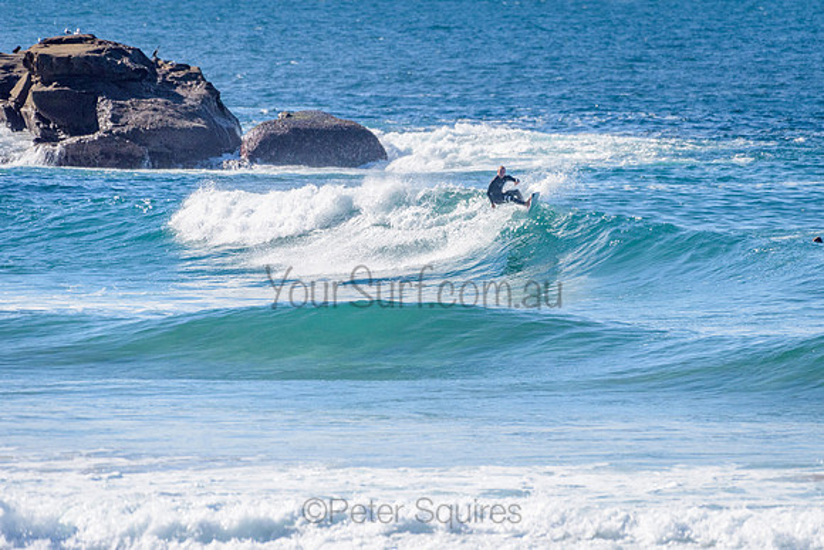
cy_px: 216
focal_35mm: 613
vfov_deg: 2.2
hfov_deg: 3.4
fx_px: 14040
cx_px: 480
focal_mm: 500
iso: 560
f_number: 5.6
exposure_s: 1/8000
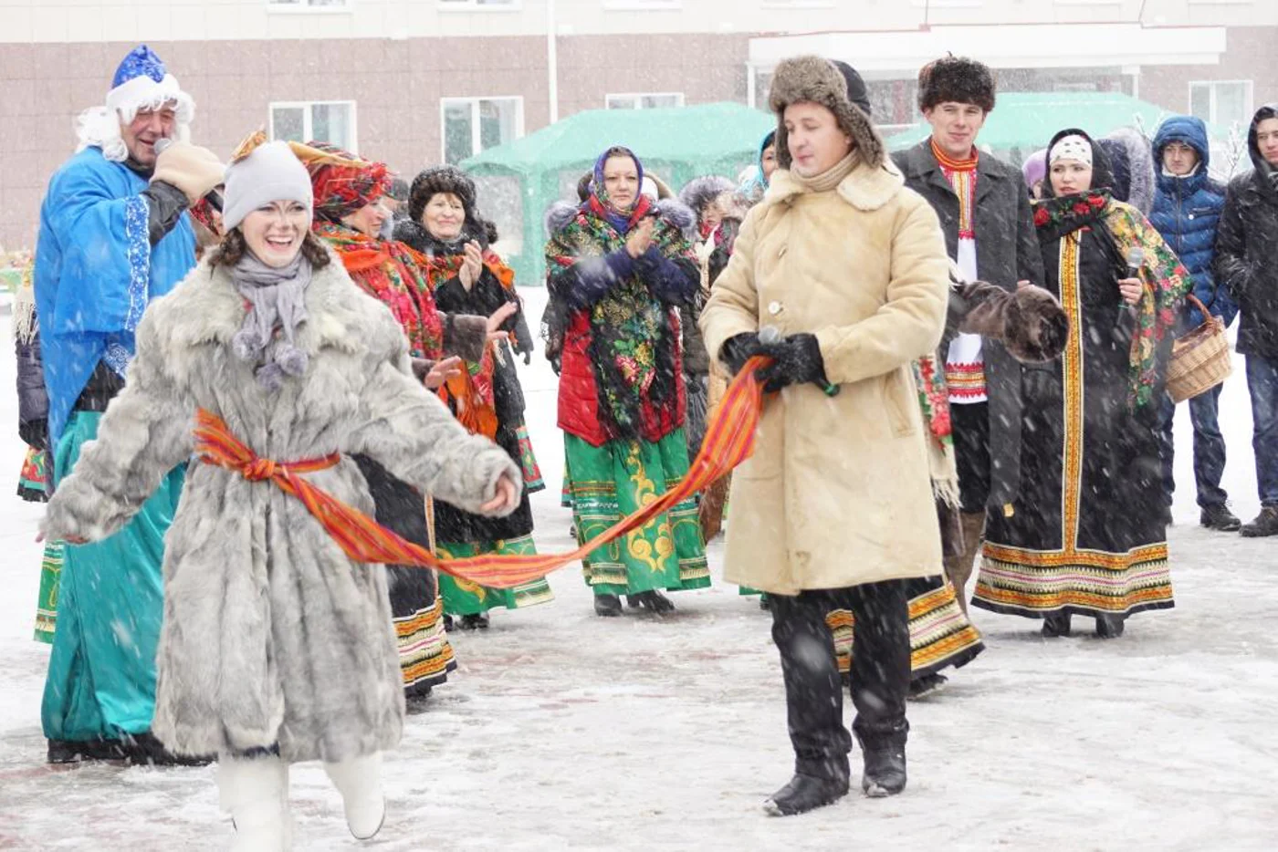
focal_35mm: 82
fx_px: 2929
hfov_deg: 24.6
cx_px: 639
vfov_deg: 16.6
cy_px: 426
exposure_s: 1/100
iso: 320
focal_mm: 55
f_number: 4.5
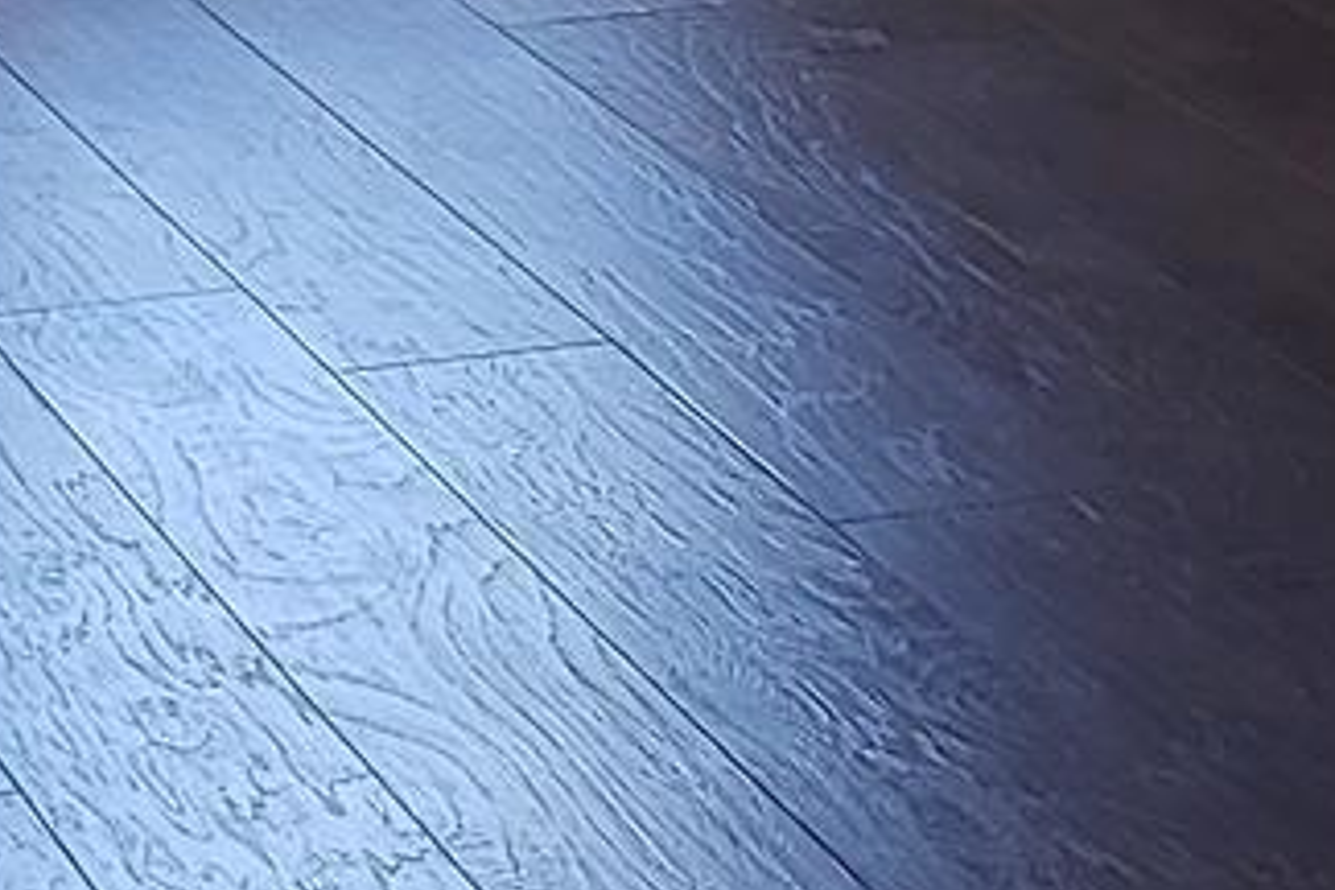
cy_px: -927
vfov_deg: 7.7
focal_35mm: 171
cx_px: -721
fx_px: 6341
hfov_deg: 11.5
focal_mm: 4.3
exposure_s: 1/60
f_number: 2.4
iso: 100
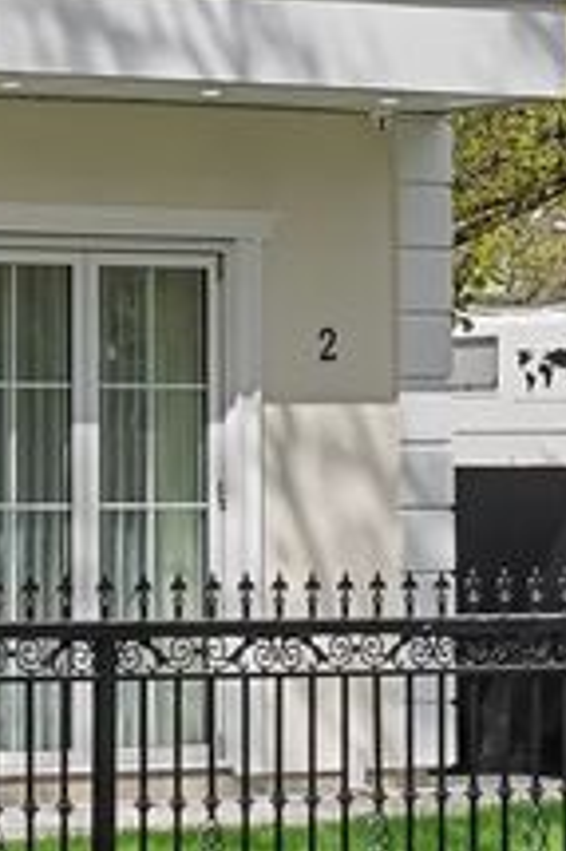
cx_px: -499
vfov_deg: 13.2
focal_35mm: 154
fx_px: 3643
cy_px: 73
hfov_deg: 8.5
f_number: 4
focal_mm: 34.5
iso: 80
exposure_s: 1/250
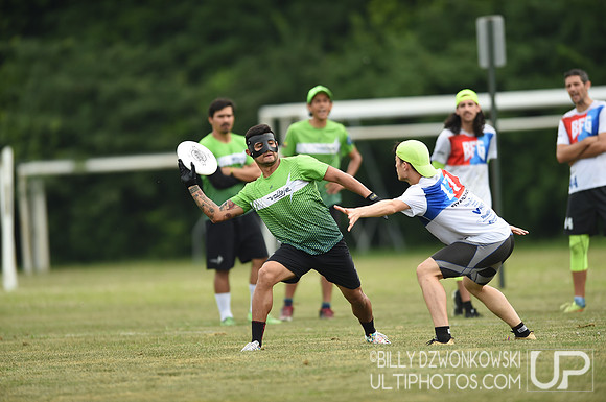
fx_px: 6724
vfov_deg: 3.4
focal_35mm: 400
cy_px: 201
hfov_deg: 5.2
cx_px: 303
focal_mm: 400
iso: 320
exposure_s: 1/1600
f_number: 2.8
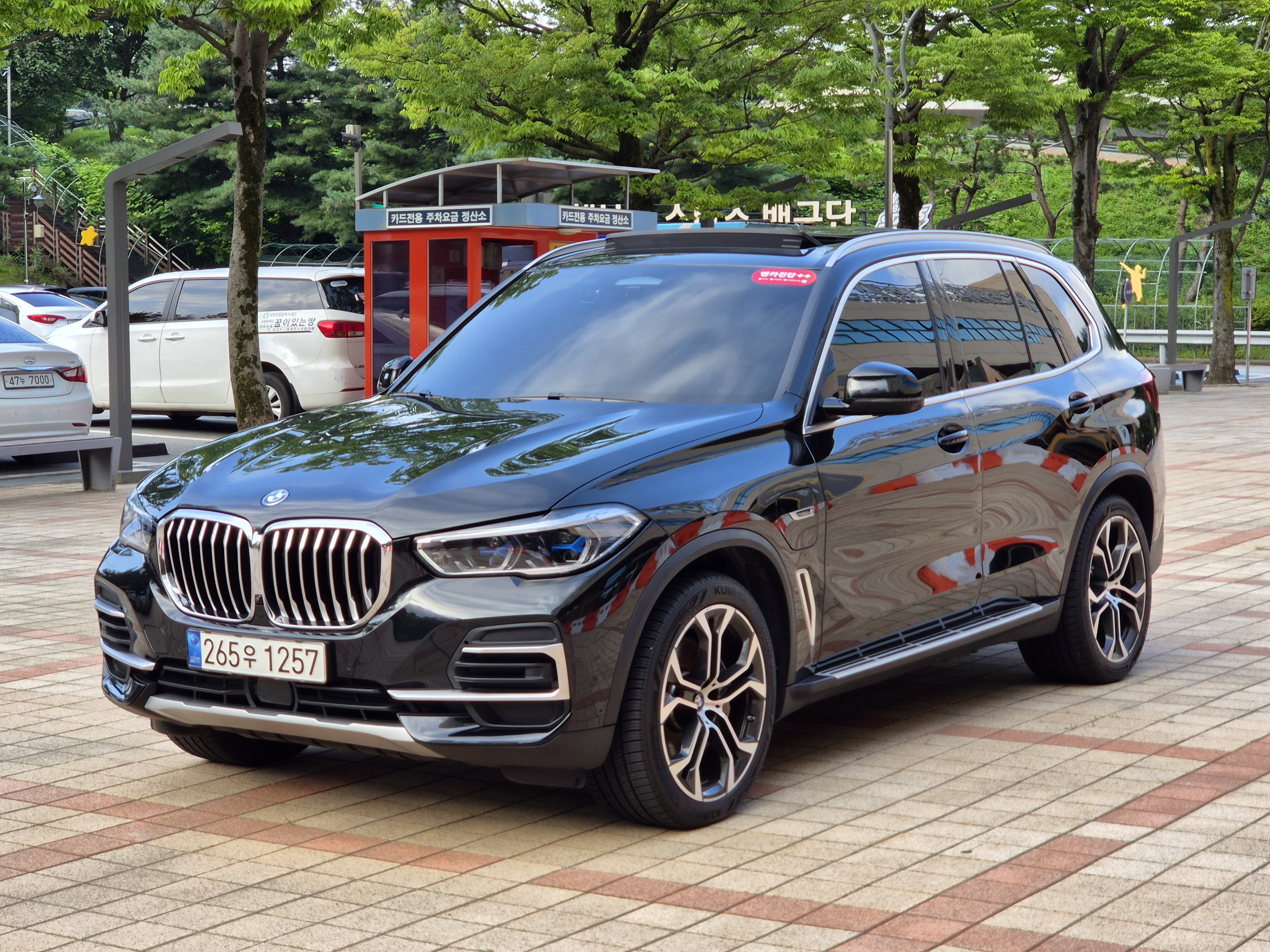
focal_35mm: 69
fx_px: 2531
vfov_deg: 21.3
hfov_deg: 28.2
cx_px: 635
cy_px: 476
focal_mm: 7
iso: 25
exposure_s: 1/120
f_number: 2.4
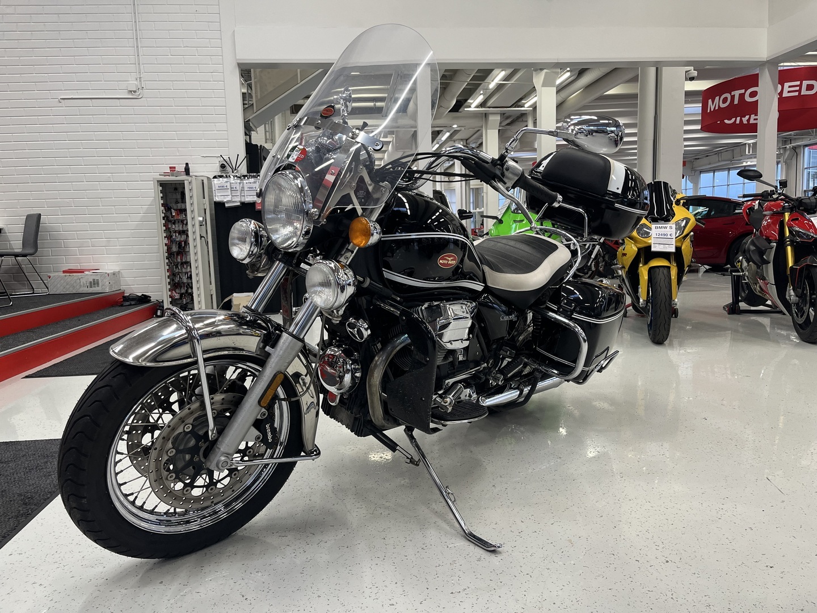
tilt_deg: -4.8
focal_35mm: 26
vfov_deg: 53.1
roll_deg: +1.0
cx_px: 408
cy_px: 306
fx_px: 614
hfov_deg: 67.3
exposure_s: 1/100
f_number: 1.6
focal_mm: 5.1
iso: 125
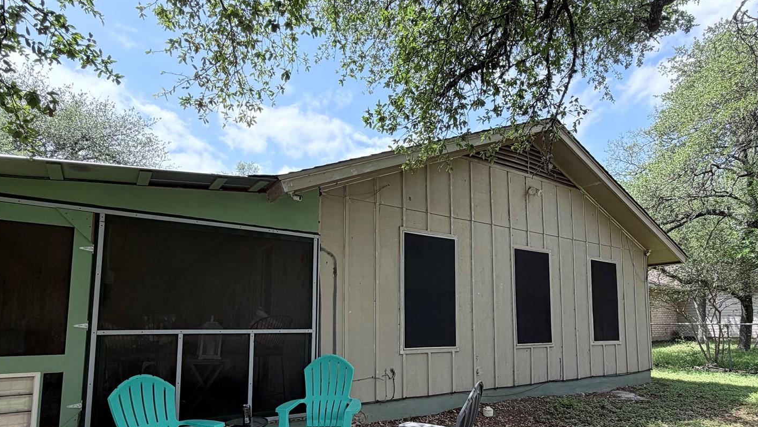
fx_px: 442
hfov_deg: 81.2
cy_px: 280
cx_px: 394
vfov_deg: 50.7
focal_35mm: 22
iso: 40
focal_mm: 2.22
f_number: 2.2
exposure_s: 1/510
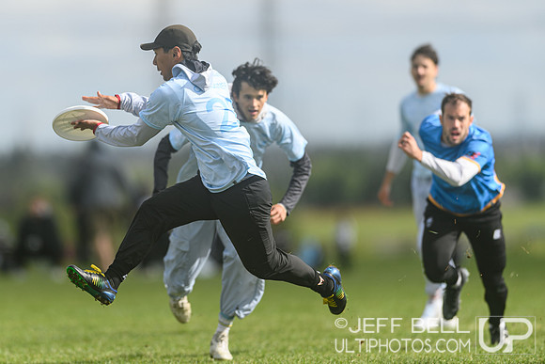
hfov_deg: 3.8
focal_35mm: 538
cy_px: 182
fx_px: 8145
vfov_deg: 2.6
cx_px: 179
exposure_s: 1/1250
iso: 100
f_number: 3.2
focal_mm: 400
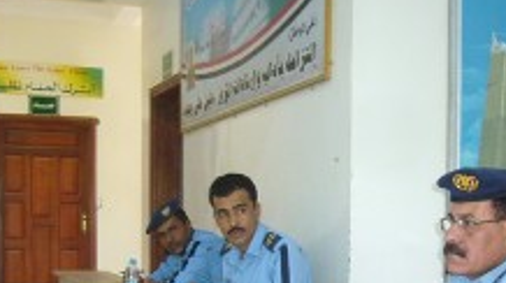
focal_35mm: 64
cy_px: 288
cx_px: 280
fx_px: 858
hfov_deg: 32.8
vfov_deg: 18.2
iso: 200
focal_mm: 5.8
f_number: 2.8
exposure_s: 1/30
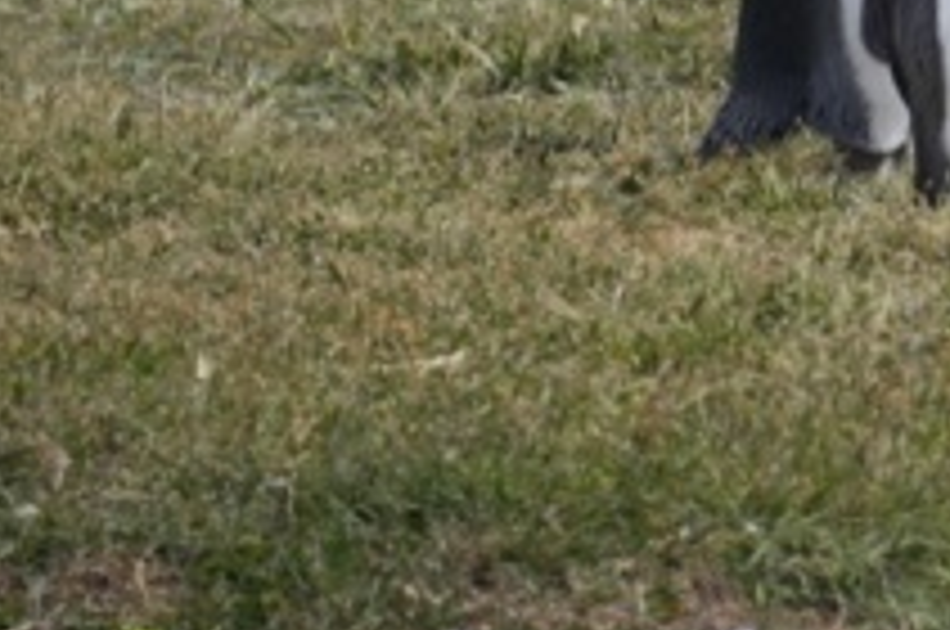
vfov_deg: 0.7
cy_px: -484
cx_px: 1405
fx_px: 52565
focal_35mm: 1995
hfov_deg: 1.0
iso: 160
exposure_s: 1/500
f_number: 6.3
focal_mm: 350
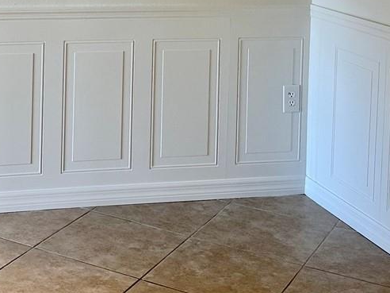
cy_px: -67
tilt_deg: -3.7
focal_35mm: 78
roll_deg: -1.8
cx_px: 40
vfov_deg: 17.9
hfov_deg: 24.3
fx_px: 879
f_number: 1.78
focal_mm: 6.86
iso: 125
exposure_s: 1/120
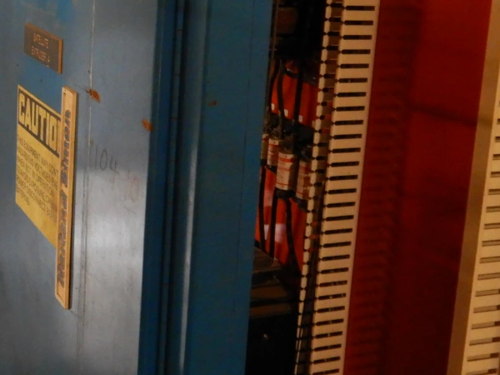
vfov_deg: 22.8
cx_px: 154
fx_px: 924
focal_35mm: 64
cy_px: 129
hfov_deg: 30.0
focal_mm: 4.3
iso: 560
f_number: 2.8
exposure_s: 1/15
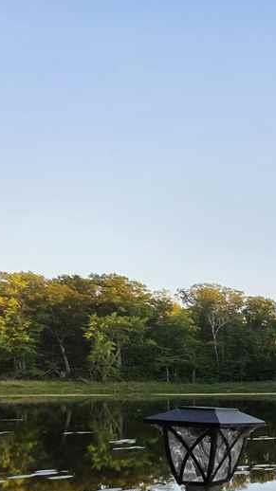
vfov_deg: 52.2
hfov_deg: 18.6
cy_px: 407
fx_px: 456
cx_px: 568
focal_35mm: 35
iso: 64
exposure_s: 1/359
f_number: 1.9
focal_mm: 2.2
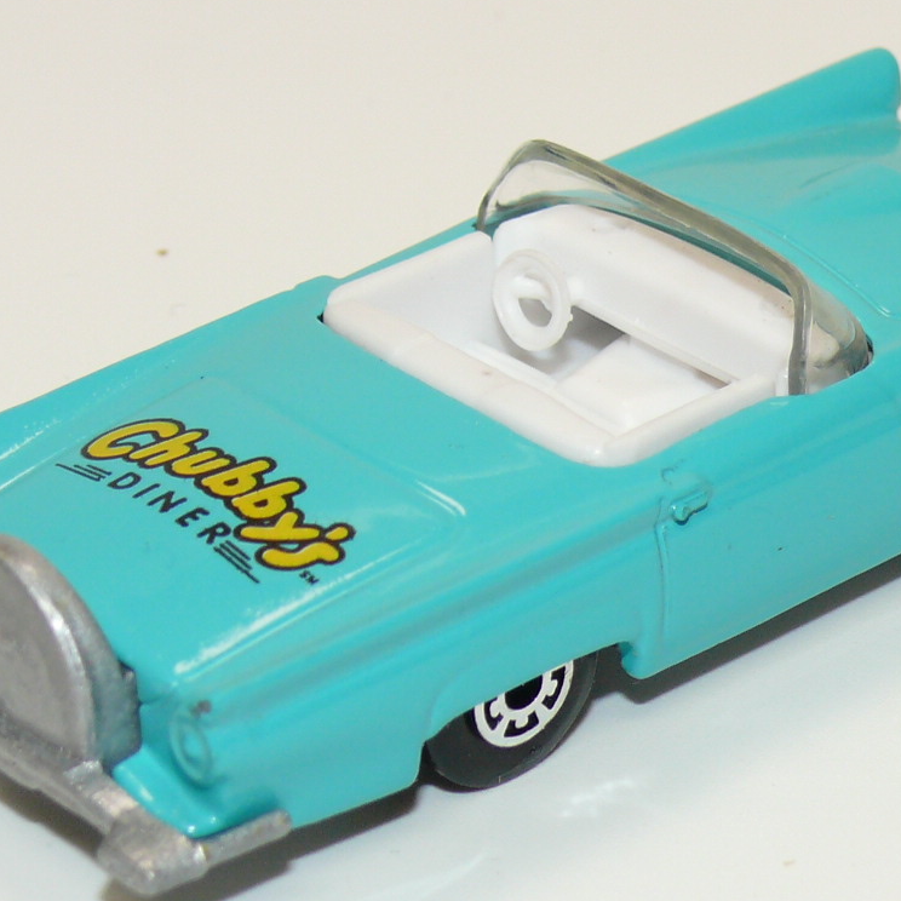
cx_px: 576
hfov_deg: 11.3
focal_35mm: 154
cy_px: 408
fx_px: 4535
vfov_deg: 11.3
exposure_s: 1/30
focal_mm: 11.9
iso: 100
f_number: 4
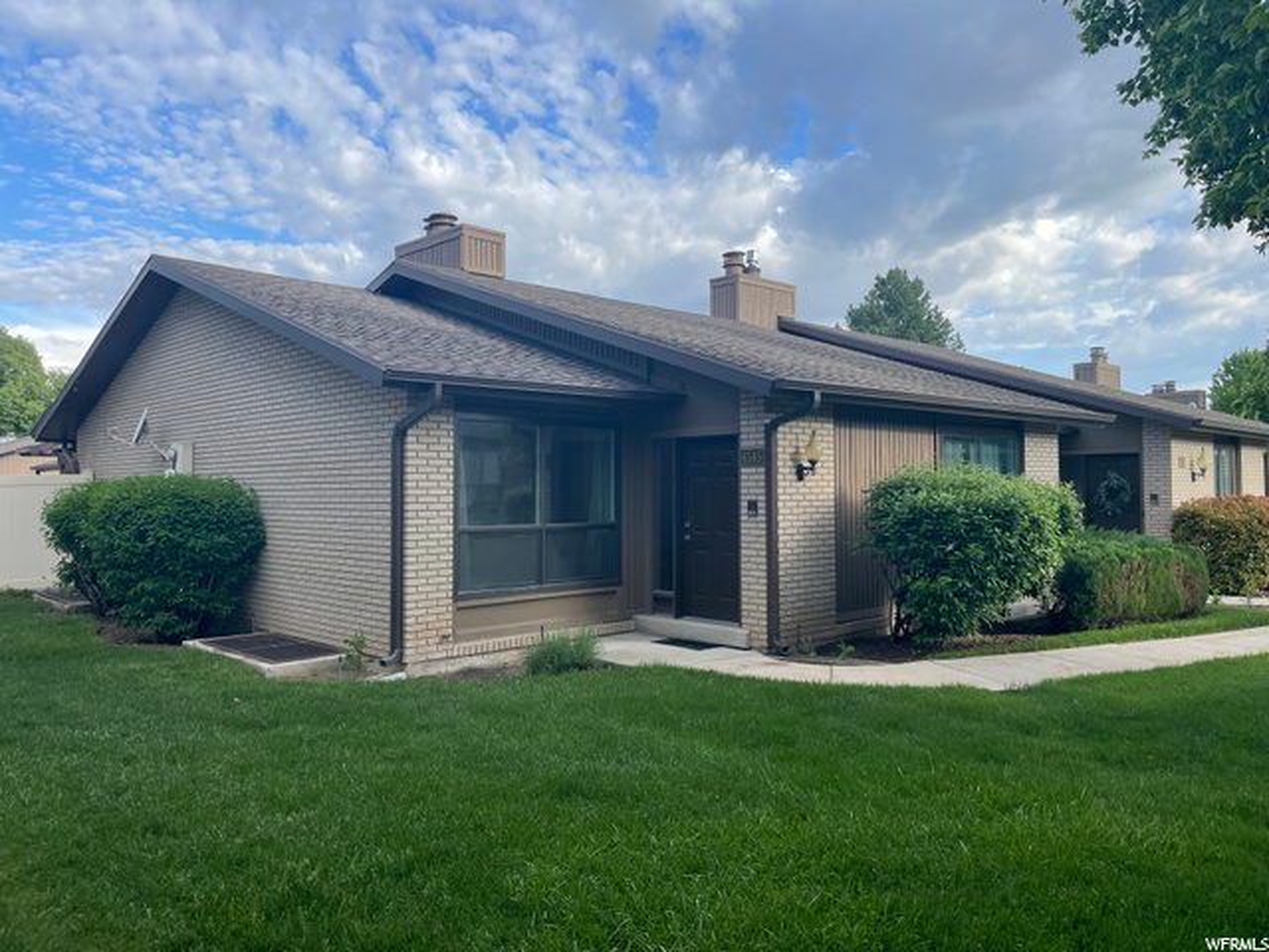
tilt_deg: +0.3
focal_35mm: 26
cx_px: 634
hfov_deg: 67.3
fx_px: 953
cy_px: 476
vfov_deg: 53.1
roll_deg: +0.2
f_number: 1.6
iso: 32
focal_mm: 4.2
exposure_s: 1/1276
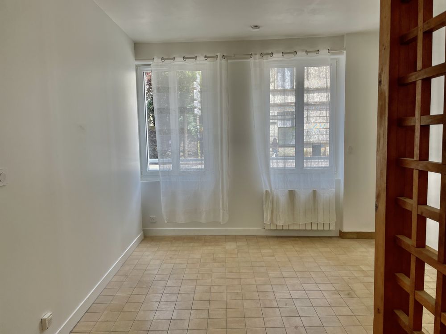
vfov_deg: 53.1
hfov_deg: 67.3
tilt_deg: -3.4
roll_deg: +1.6
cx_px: 223
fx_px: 335
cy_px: 167
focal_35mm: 26
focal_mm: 4.2
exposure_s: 1/162
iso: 32
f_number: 1.6
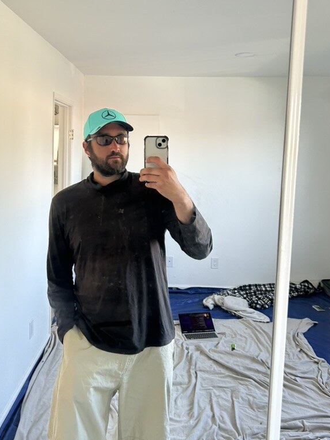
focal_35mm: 35
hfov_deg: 40.7
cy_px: 190
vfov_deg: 52.4
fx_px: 445
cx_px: 161
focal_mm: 5.7
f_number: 1.5
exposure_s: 1/121
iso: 100
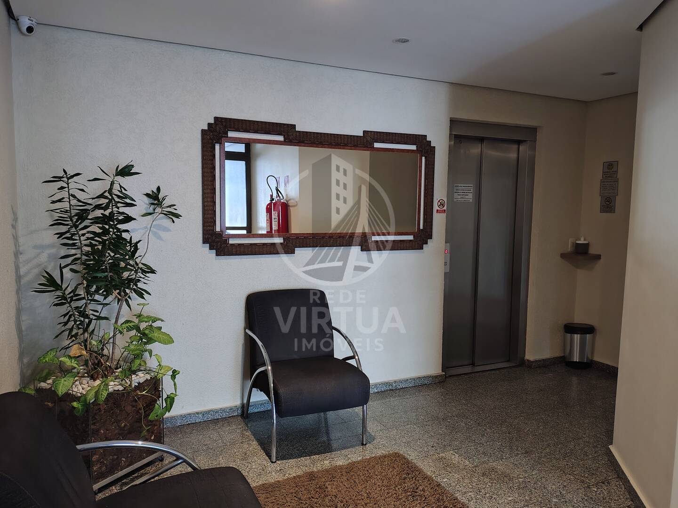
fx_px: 490
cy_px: 254
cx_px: 339
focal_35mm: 25
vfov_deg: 54.9
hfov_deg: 69.4
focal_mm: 4.71
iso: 944
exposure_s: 1/30
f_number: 1.7
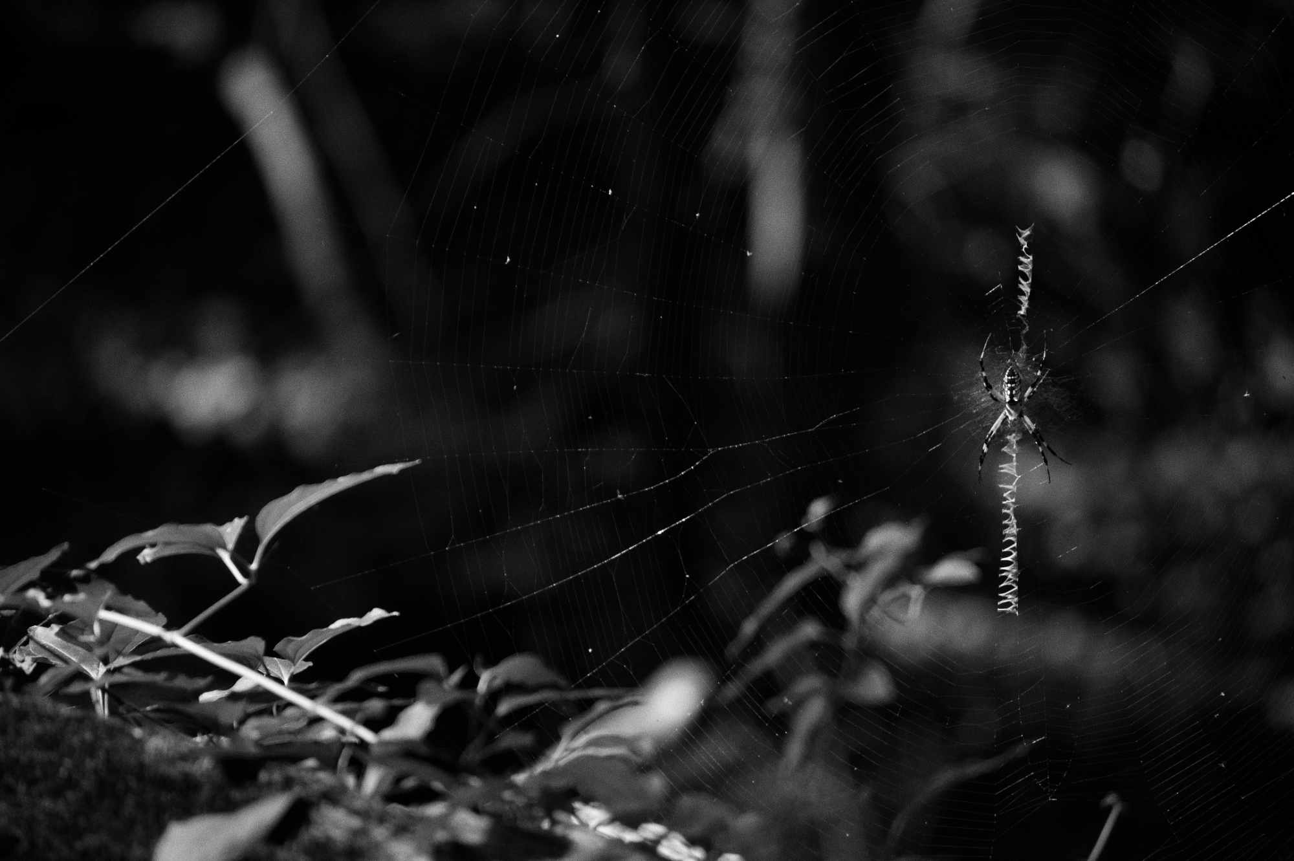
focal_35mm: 225
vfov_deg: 6.1
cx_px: 647
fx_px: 8083
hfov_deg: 9.2
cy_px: 430
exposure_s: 1/250
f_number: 5
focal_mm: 150
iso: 400
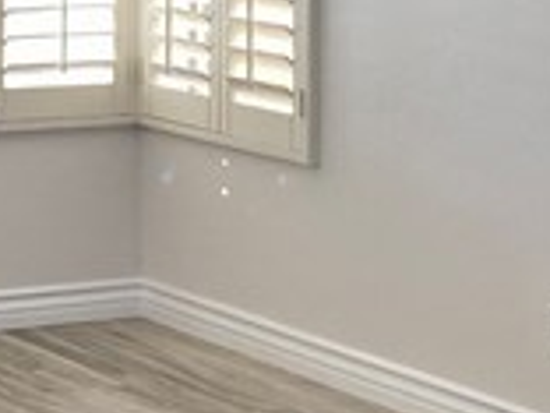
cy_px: -141
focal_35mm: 171
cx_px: 7
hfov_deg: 11.4
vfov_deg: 8.5
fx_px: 2717
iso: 40
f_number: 1.8
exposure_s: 1/120
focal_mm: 4.25
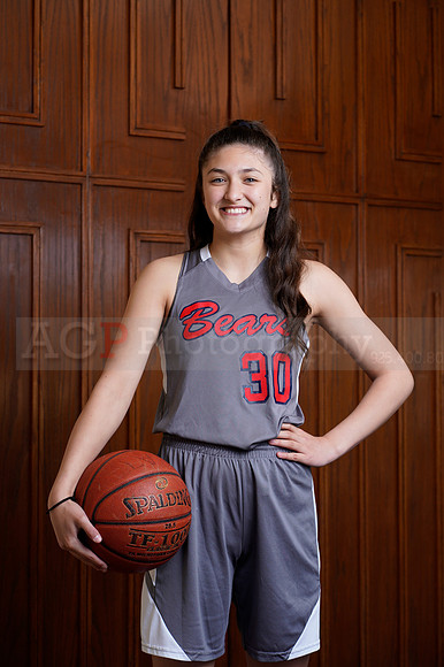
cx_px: 222
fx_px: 1574
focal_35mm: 85
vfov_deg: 23.9
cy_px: 334
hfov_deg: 16.1
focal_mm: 85
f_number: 5.6
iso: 200
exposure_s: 1/250
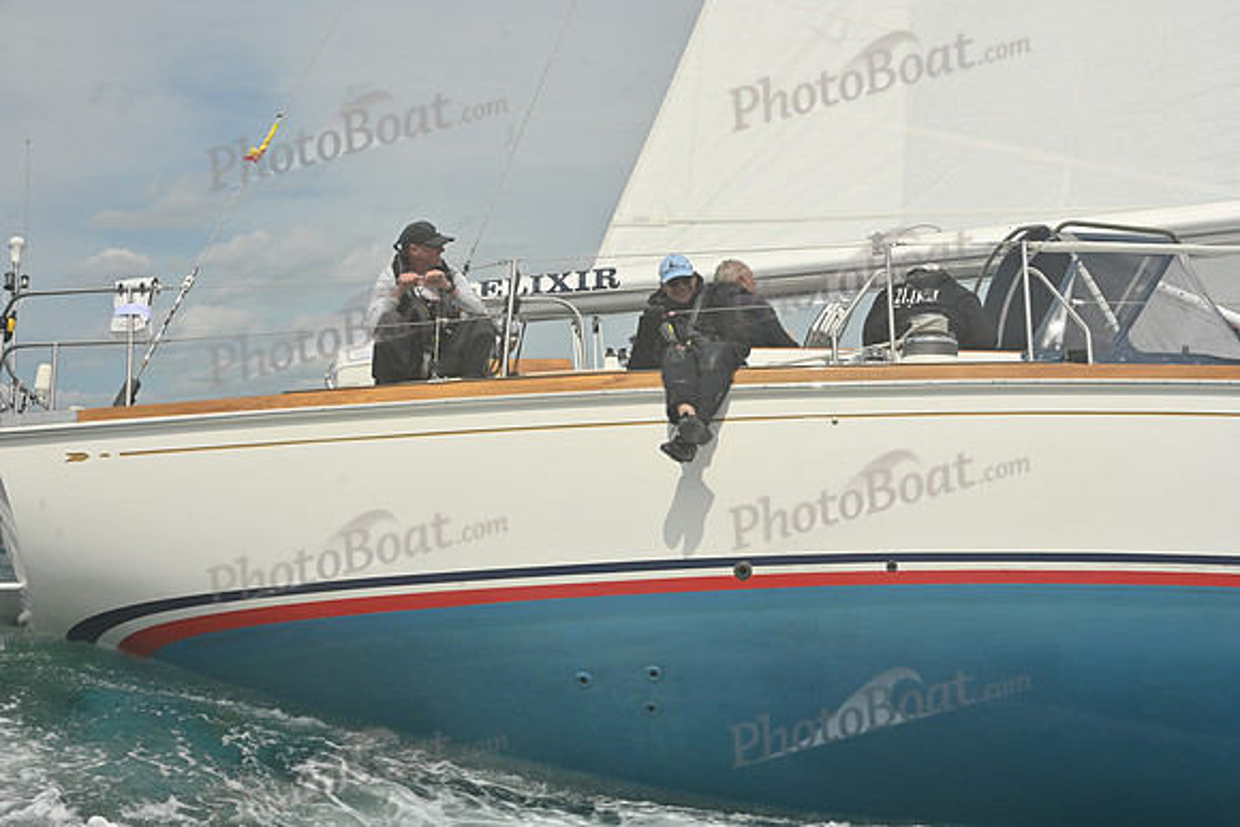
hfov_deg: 28.8
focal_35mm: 70
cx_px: 620
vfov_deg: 19.5
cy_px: 414
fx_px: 2412
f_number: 14
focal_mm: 70
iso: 320
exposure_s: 1/1250
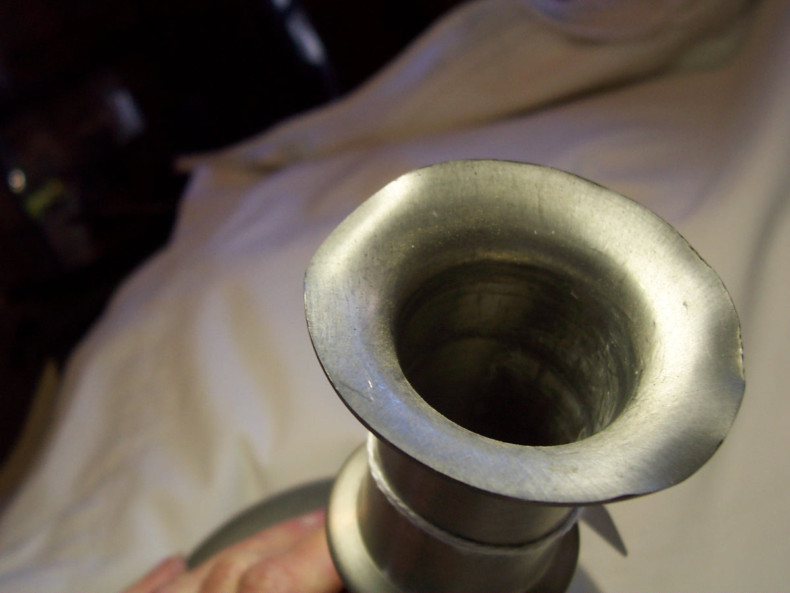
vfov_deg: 38.7
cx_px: 395
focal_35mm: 37
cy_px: 296
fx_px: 844
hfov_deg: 50.1
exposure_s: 1/90
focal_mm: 5.6
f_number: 2.8
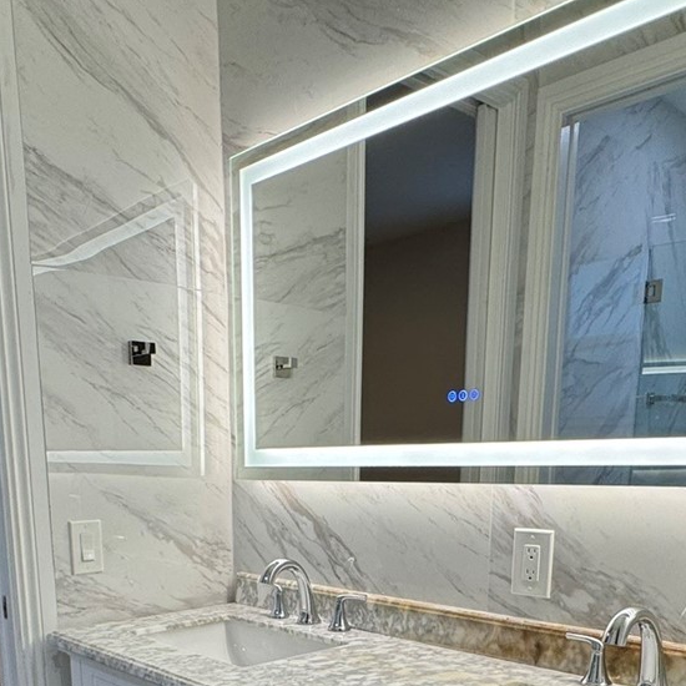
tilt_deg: -13.7
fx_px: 807
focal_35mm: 36
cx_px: 287
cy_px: 644
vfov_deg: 41.6
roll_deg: +0.1
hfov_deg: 45.9
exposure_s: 1/120
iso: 80
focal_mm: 2.22
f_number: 2.2
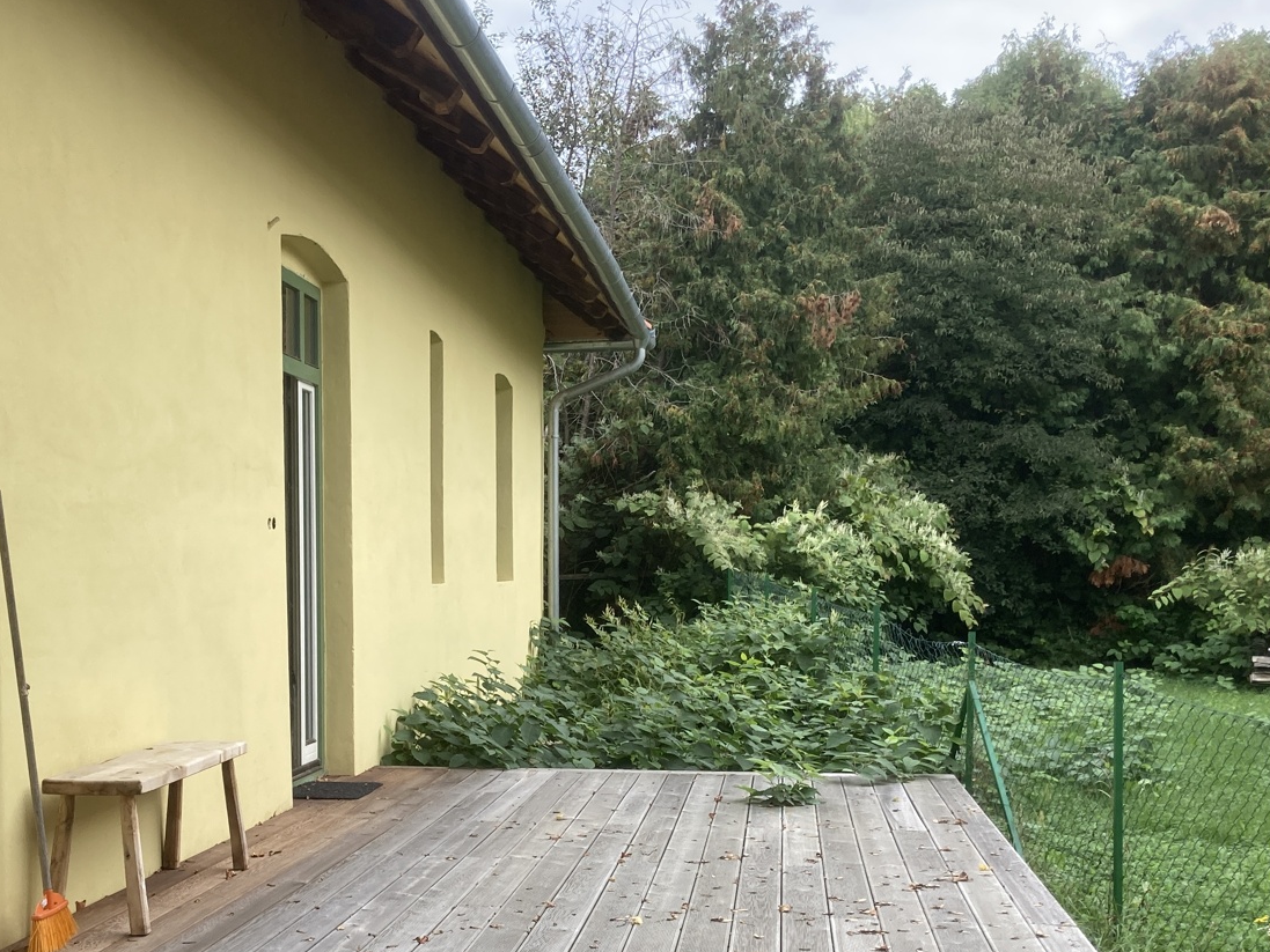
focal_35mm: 49
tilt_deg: -3.2
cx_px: 375
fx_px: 1798
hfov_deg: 38.2
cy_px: 671
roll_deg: +0.3
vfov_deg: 29.4
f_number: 1.8
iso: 20
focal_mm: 3.99
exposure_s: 1/476
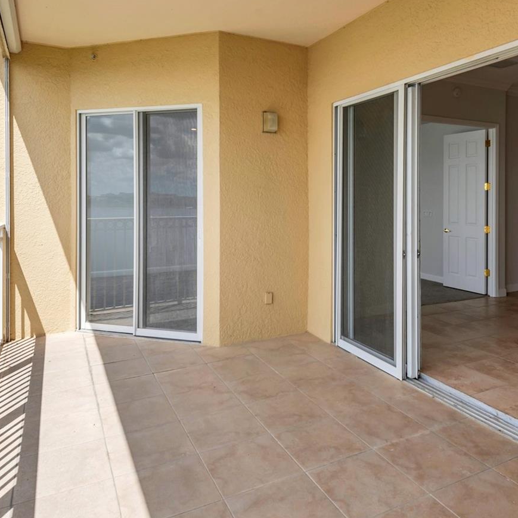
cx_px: 337
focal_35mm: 25
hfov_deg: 61.7
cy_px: 216
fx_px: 423
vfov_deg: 62.5
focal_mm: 16
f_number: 9
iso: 100
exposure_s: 1/250
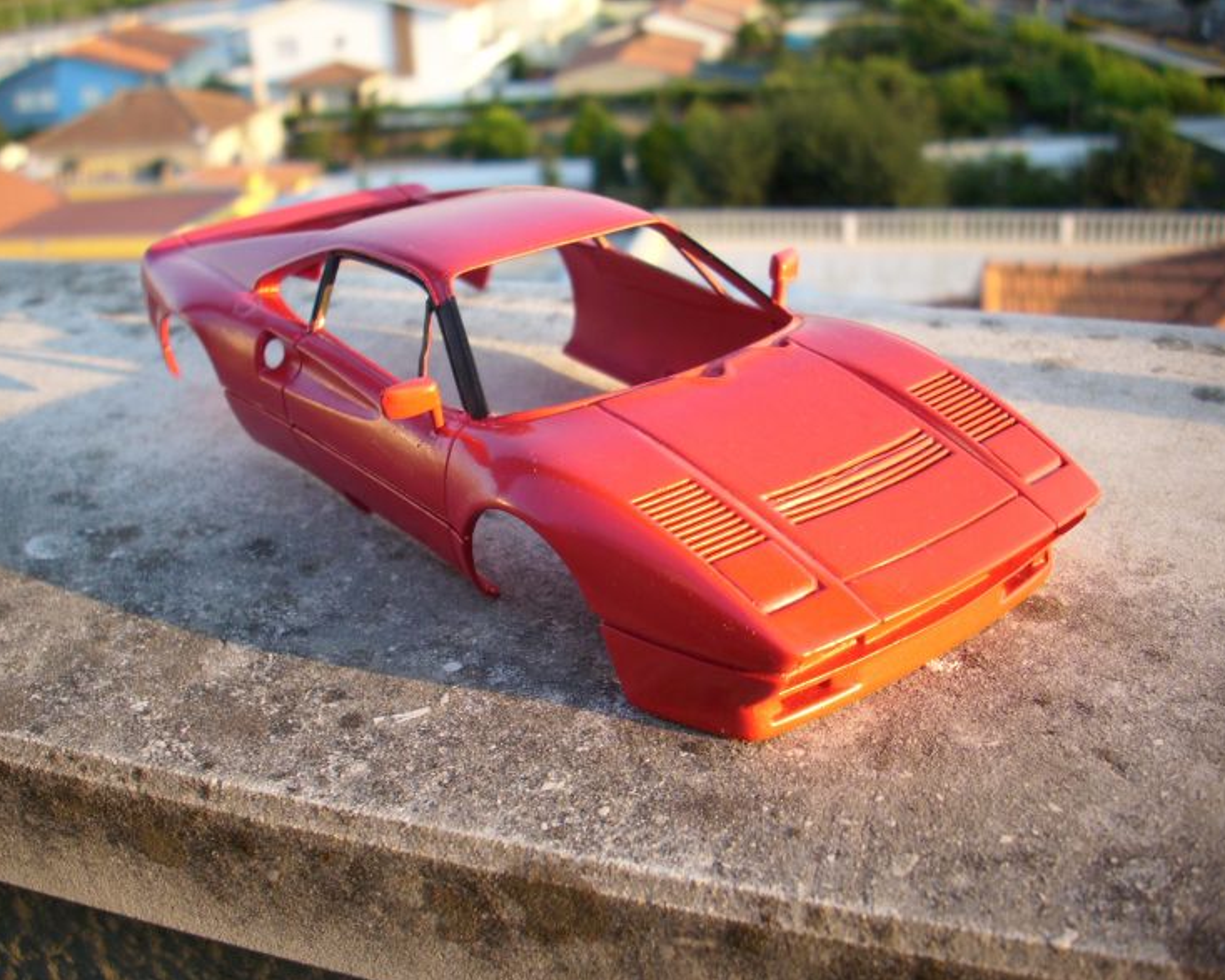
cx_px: 606
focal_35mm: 33
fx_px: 1196
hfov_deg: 54.2
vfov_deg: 44.5
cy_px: 499
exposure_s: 1/141
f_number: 2.8
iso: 50
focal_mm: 6.2
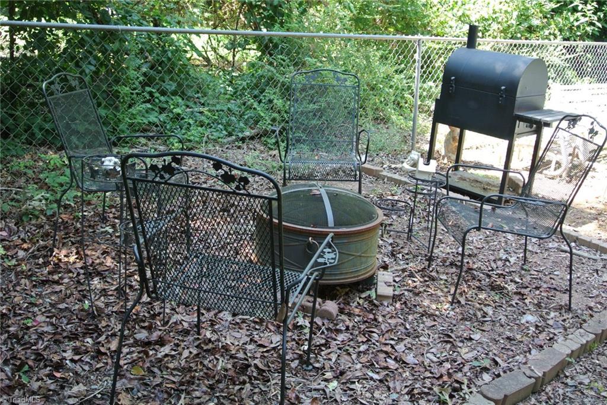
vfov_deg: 34.3
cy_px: 202
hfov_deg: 49.5
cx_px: 304
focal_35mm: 39
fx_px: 658
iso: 200
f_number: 4
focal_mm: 14.5
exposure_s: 1/80
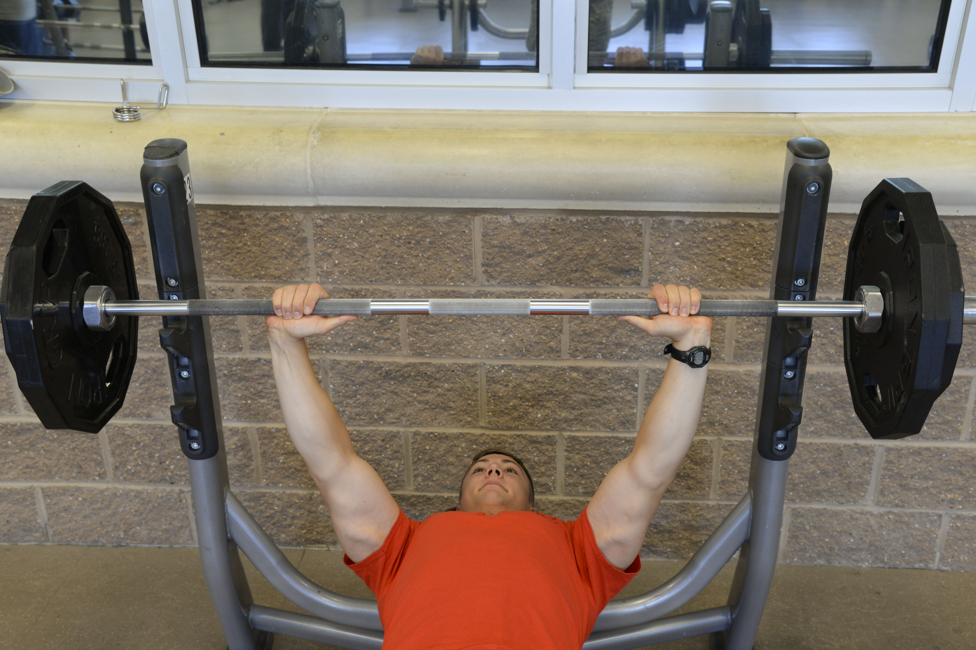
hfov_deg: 50.7
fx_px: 1030
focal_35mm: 38
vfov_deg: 35.1
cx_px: 488
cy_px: 325
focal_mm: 38
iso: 1250
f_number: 5.6
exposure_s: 1/80
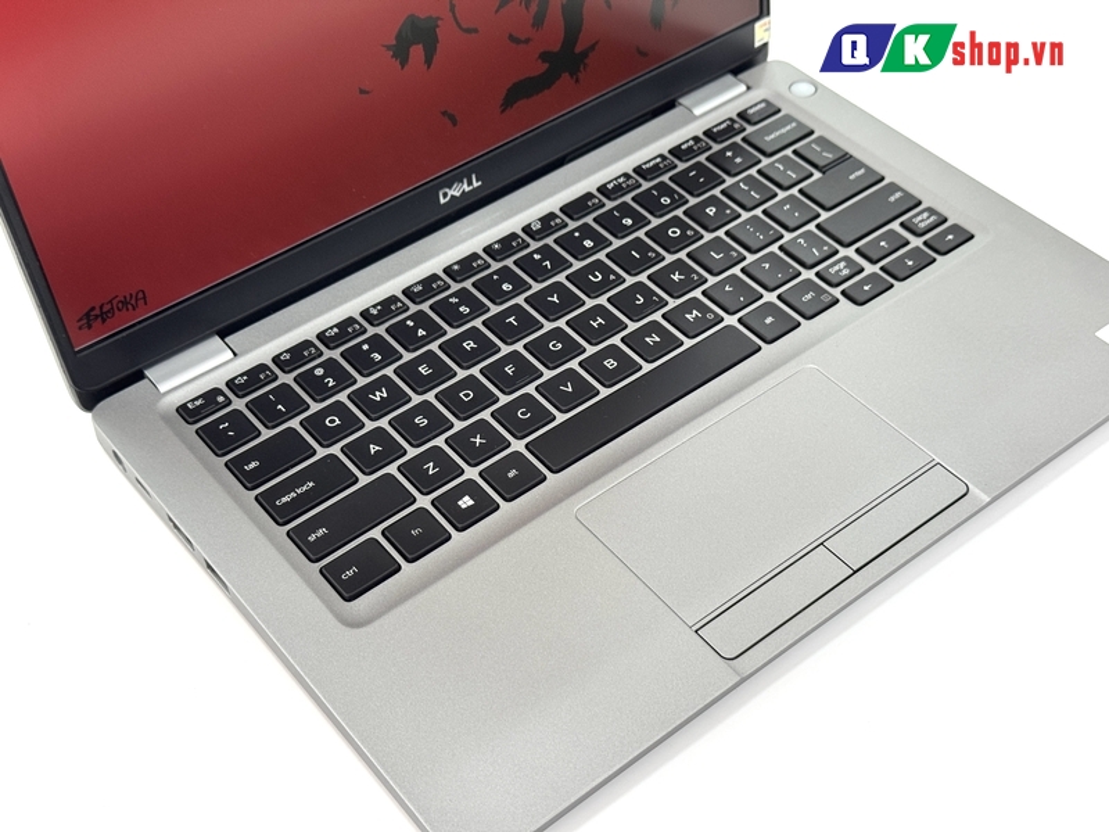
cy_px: 416
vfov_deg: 30.3
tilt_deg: -46.9
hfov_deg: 39.7
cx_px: 554
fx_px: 1538
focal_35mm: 48
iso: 100
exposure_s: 1/94
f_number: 1.78
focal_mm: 6.76
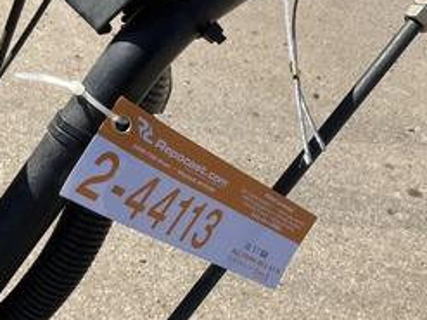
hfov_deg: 40.4
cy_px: 208
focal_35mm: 47
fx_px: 579
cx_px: 220
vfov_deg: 30.7
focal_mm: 3
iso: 25
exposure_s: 1/1626
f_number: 1.8
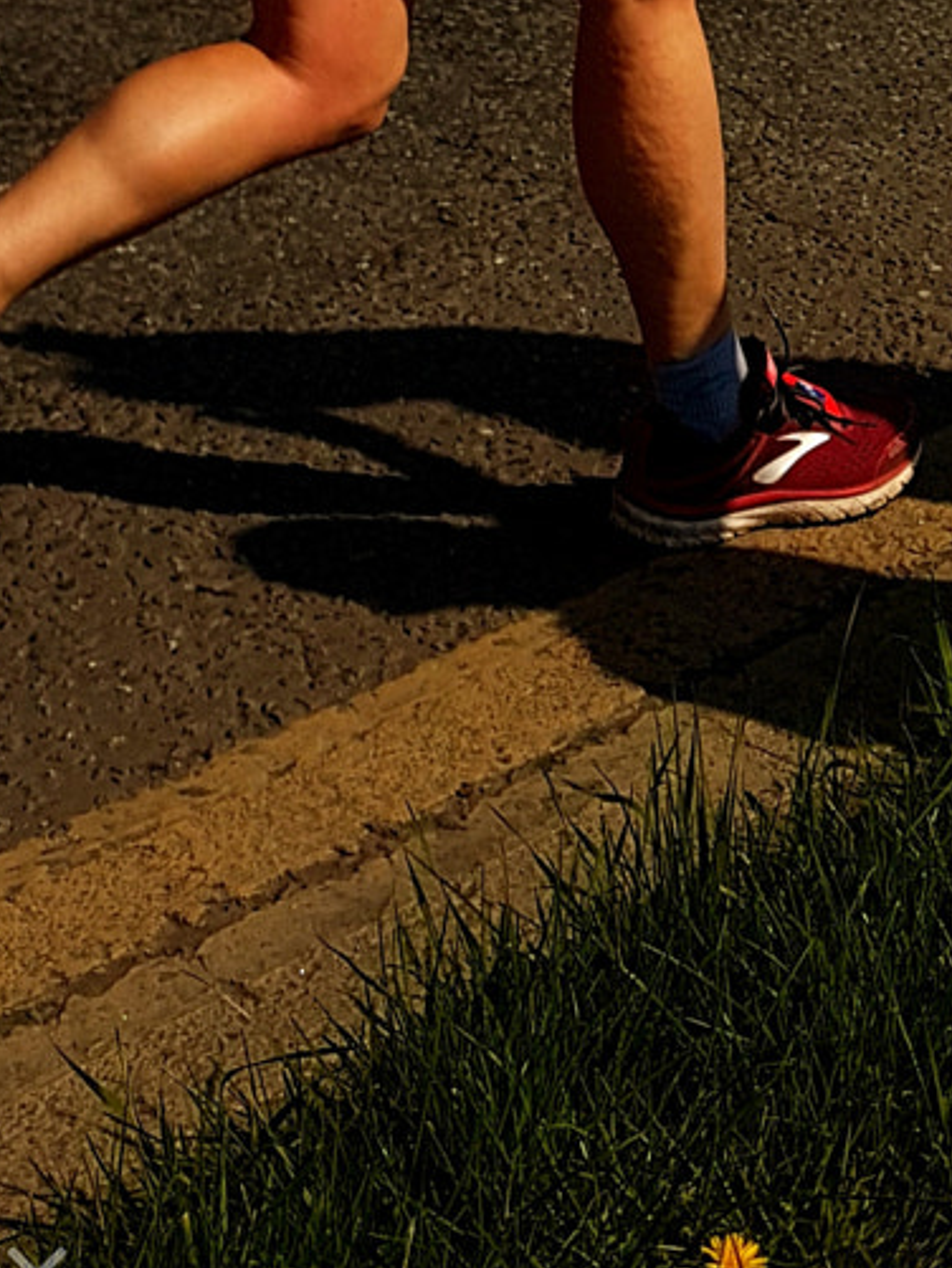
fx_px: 3042
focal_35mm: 83
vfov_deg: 21.3
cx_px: 957
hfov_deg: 17.4
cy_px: -387
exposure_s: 1/6496
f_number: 1.7
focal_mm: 4.2
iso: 40
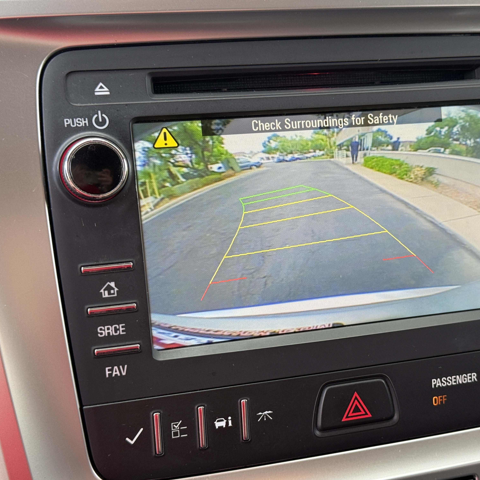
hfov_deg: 29.8
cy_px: 242
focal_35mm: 57
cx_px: 321
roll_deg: -5.1
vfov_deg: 30.0
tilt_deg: -29.3
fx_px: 894
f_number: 1.78
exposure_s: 1/121
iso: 80
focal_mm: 6.76
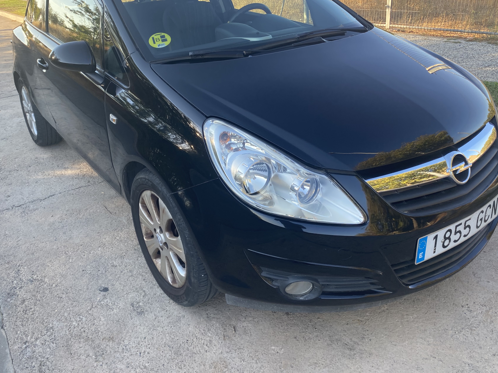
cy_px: 153
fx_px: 446
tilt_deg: -22.0
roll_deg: +3.6
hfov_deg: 58.3
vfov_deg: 45.2
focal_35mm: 31
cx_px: 233
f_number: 1.8
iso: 32
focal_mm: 4.25
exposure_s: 1/266
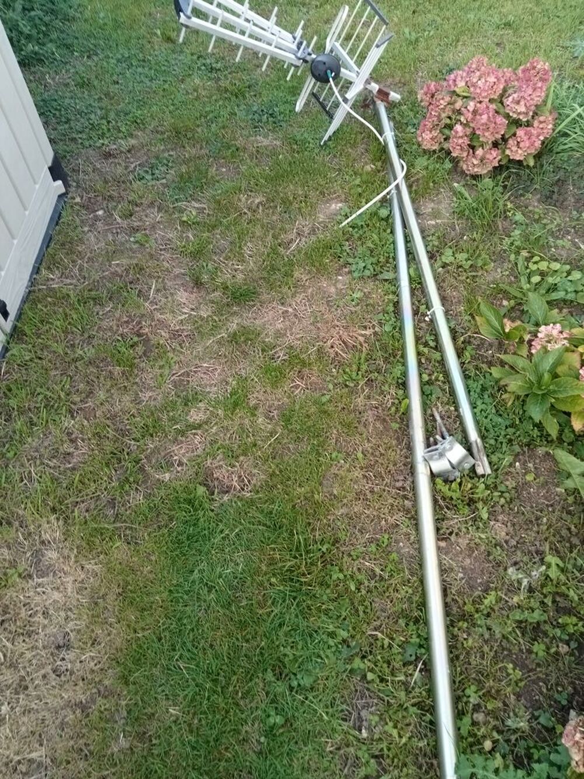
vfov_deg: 63.4
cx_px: 292
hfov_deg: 49.8
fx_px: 630
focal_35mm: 28
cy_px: 390
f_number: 2.2
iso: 143
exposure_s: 1/100
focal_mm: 3.46
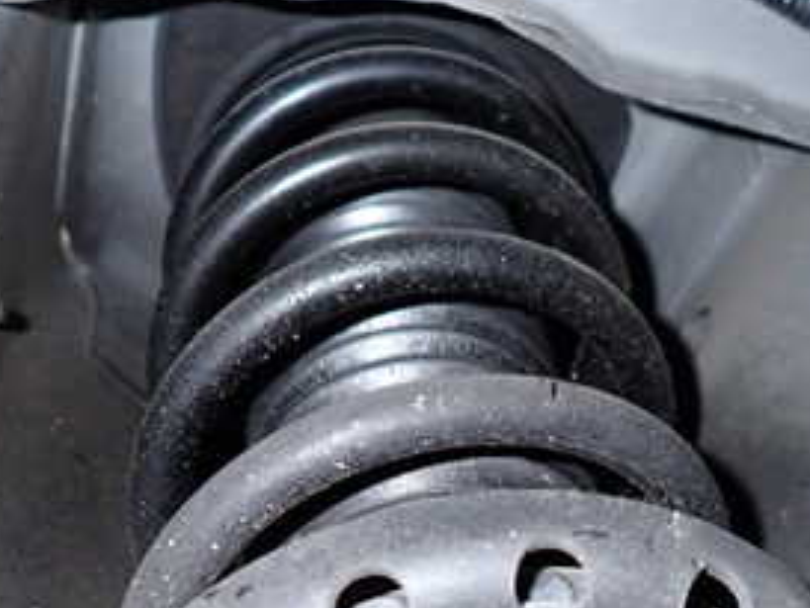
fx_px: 1288
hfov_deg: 34.7
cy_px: 528
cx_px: 513
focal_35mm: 55
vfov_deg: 25.9
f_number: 5.6
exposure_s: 1/30
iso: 250
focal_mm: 4.5
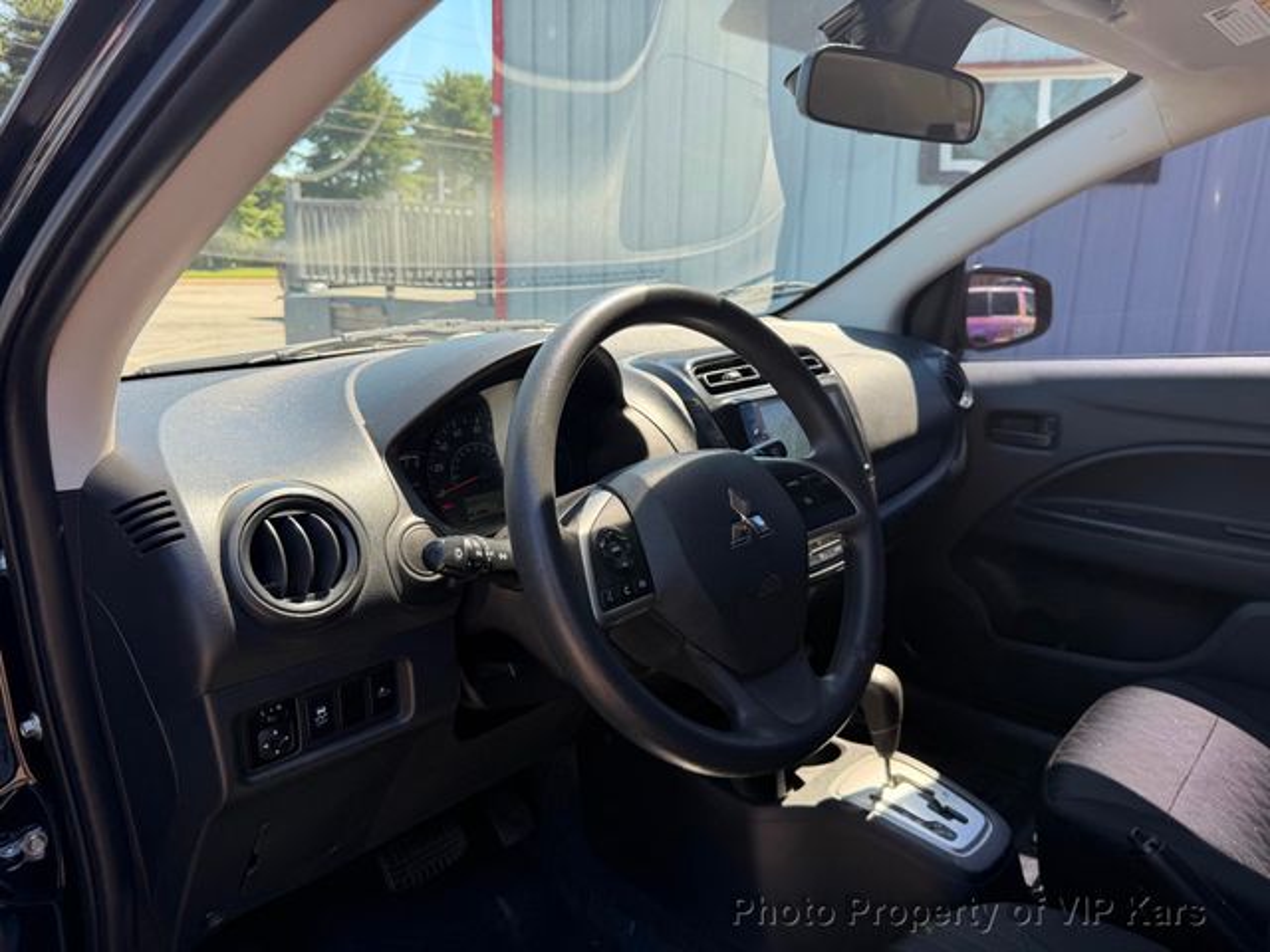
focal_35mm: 24
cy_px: 476
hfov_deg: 71.6
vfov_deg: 56.8
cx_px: 635
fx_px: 881
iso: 80
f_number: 1.78
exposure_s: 1/643
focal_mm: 6.76
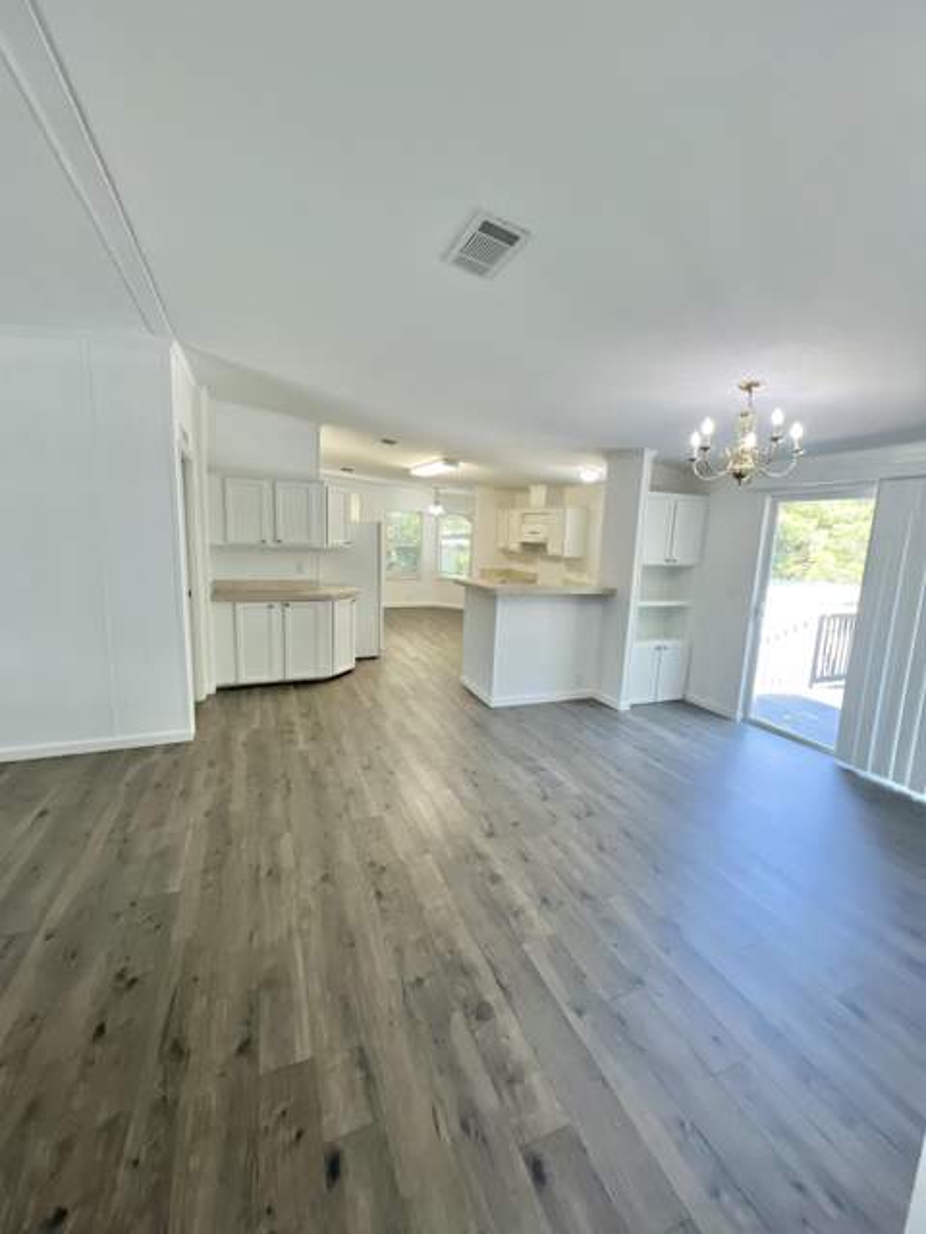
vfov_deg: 106.2
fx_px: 464
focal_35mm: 13
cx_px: 463
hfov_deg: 89.9
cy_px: 617
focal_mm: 1.57
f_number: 1.8
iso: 160
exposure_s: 1/120
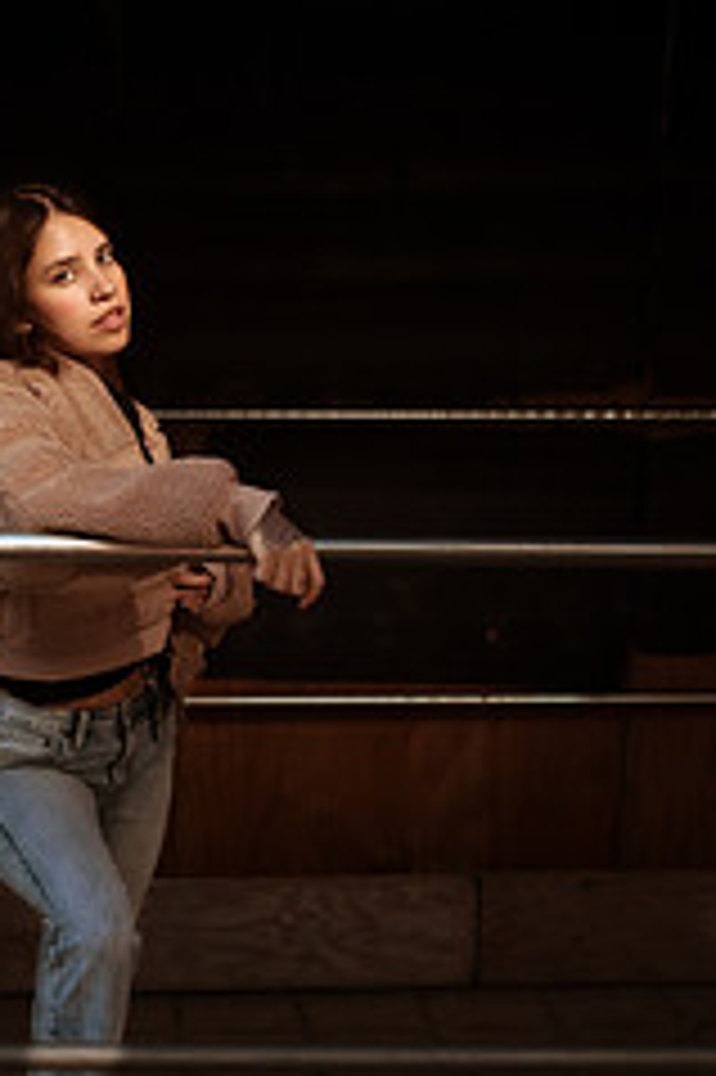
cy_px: 689
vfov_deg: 30.4
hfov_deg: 20.2
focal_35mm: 66
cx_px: 77
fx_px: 1972
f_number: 2.2
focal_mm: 35
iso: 50
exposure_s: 1/1250
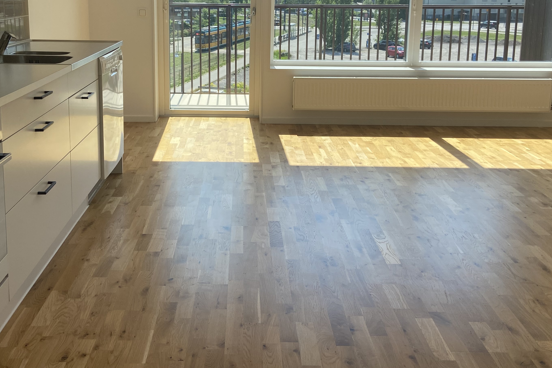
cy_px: 95
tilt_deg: -10.5
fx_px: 613
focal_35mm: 40
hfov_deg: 48.3
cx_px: 240
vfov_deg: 32.8
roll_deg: +0.0
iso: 32
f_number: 1.8
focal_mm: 4.25
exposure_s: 1/1412
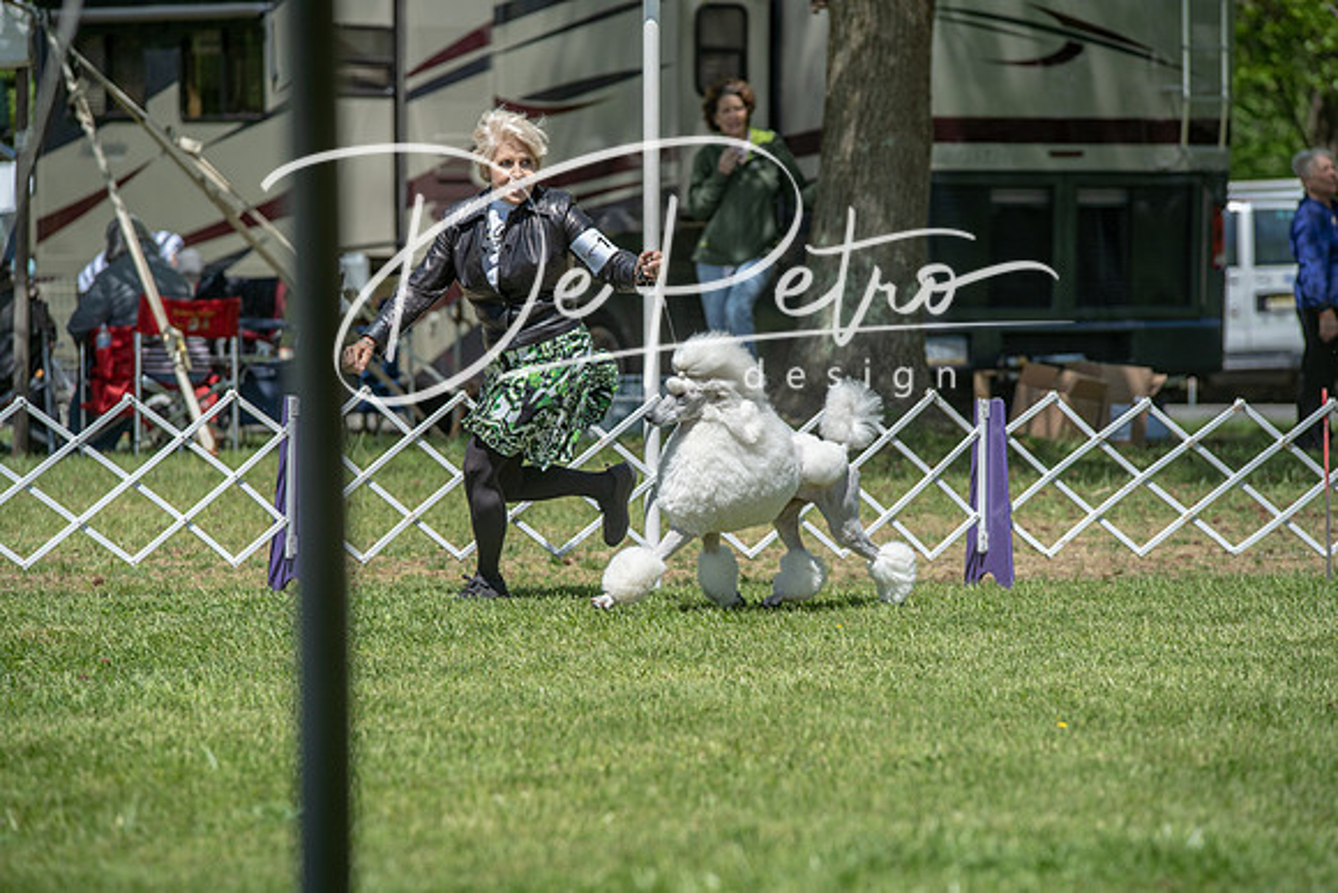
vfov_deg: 8.6
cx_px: 669
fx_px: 5948
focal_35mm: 160
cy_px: 446
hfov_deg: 12.8
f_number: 5
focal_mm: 160
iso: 200
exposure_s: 1/1000
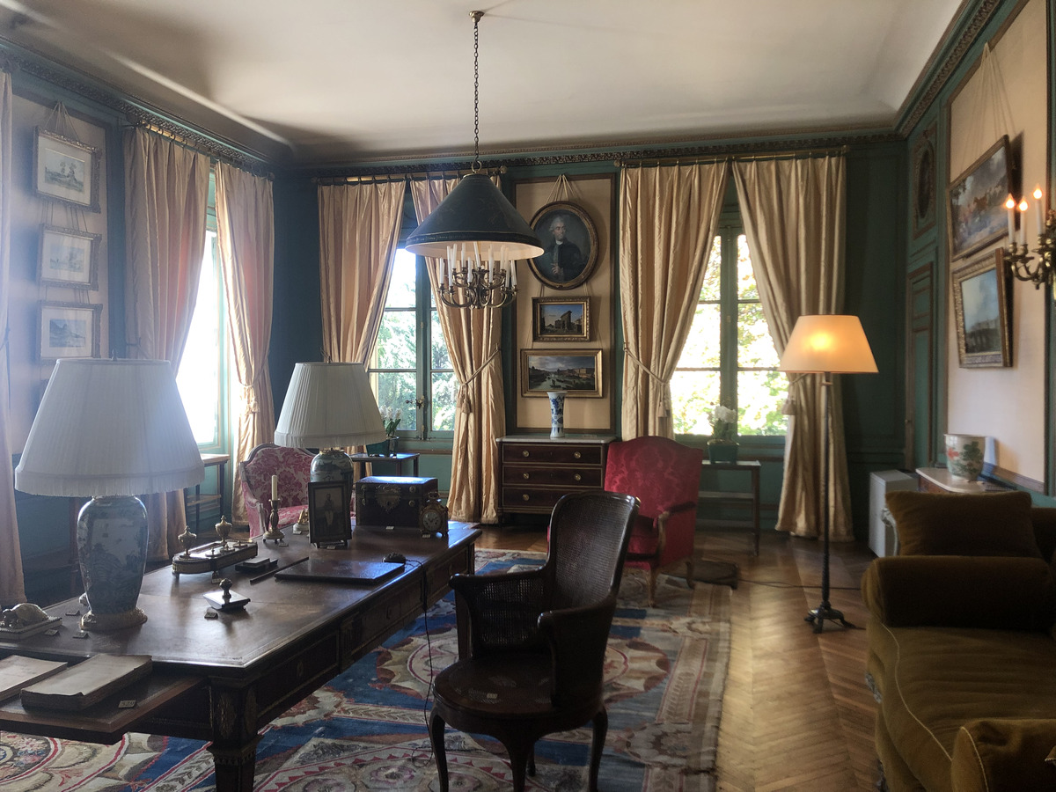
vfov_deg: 49.7
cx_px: 528
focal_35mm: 28
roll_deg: +0.9
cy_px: 396
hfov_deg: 63.4
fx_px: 854
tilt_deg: -1.4
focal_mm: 4
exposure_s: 1/33
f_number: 1.8
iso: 32
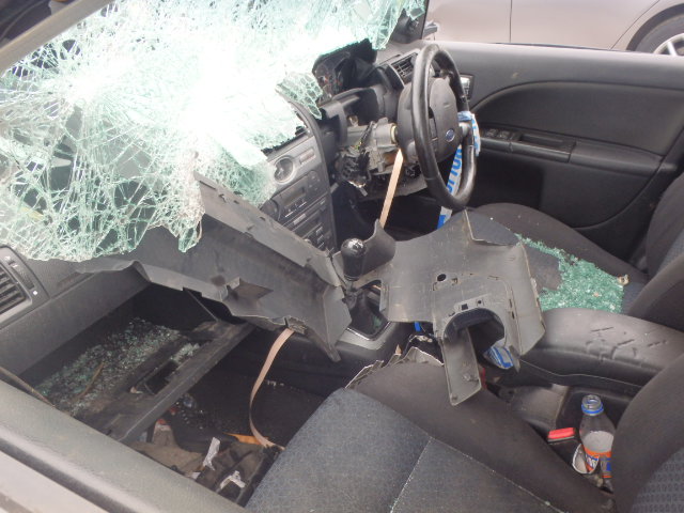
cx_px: 342
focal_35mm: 30
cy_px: 256
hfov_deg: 60.0
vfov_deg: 46.8
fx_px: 593
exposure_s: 1/60
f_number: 4.1
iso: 160
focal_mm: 5.4
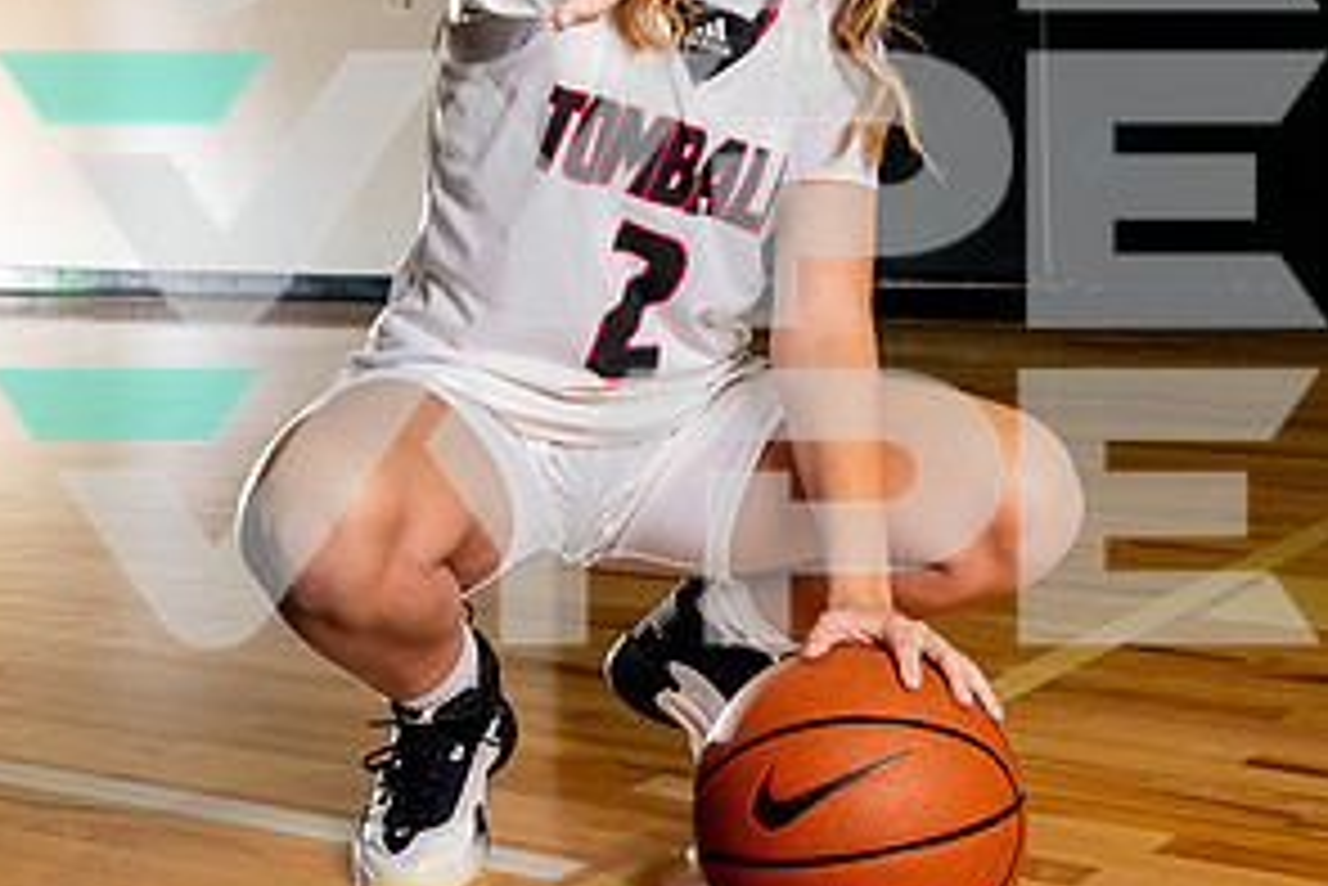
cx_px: 662
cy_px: 193
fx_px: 2362
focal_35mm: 64
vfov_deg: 21.0
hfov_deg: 31.4
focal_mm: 42
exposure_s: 1/200
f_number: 7.1
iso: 640
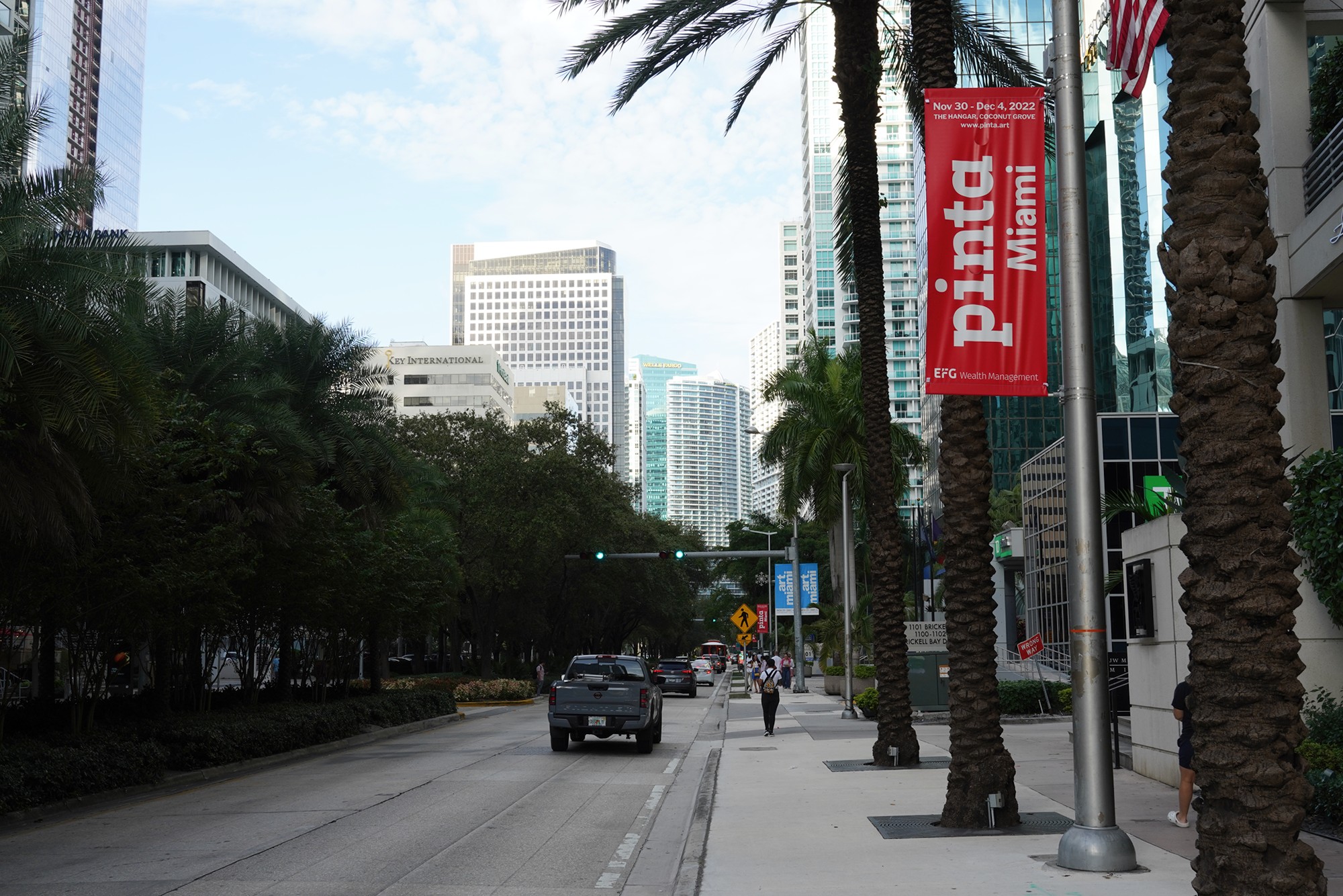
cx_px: 672
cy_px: 448
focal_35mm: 39
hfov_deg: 49.5
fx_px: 1455
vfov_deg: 34.2
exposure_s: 1/100
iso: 400
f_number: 14
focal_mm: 39
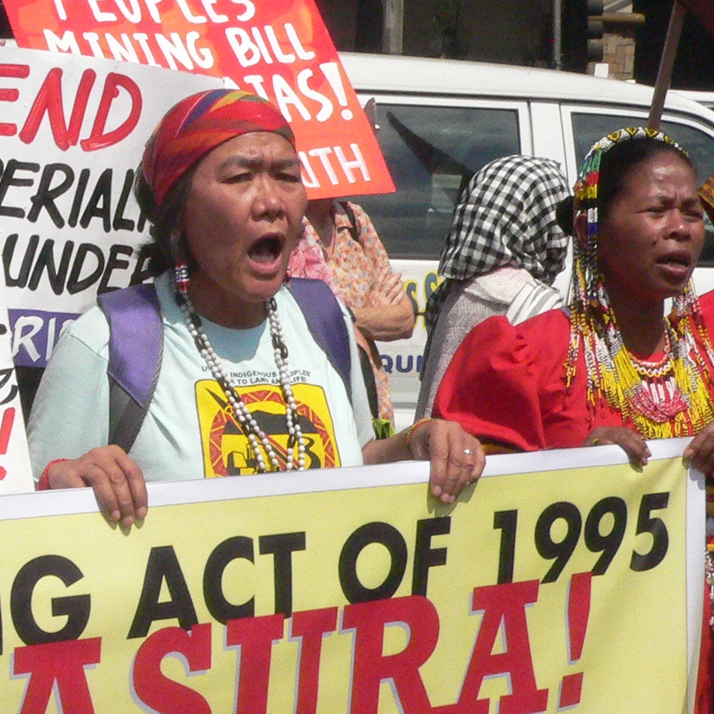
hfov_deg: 16.7
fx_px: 2404
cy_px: 556
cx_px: 79
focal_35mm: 103
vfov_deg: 16.8
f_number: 8
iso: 400
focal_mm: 8.3
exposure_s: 1/2000
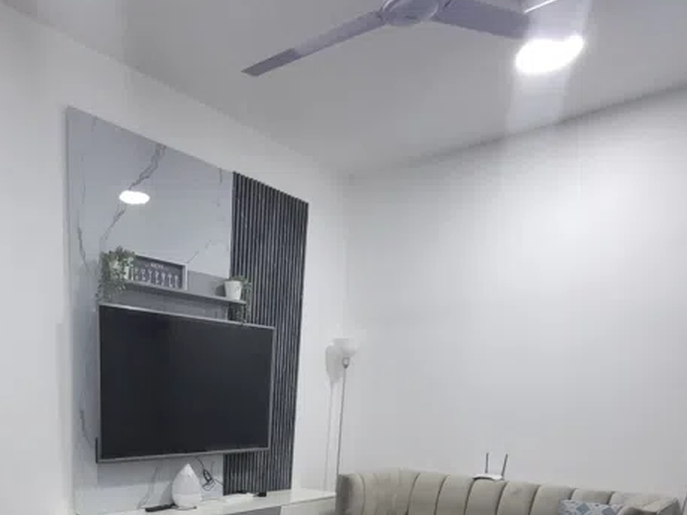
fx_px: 575
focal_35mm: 29
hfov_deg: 59.6
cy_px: 533
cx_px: 205
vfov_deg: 41.0
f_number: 2.2
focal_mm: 1.74
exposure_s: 1/50
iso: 320
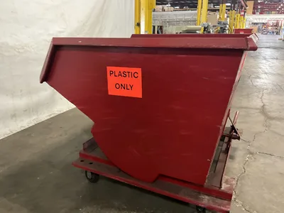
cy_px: 106
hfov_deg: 61.7
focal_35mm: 29
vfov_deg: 48.2
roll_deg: +1.0
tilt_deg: -20.1
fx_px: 238
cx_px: 142
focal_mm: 3
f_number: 1.8
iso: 320
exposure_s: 1/32
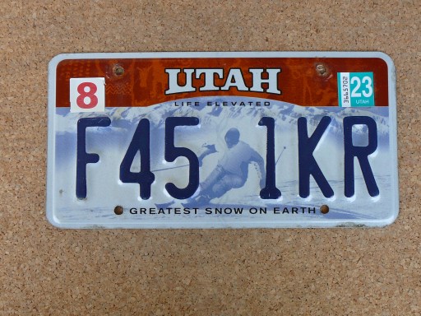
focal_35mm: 45
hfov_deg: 42.1
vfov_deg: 32.2
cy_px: 158
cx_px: 210
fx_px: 547
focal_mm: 6.7
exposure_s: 1/60
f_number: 3.2
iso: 100
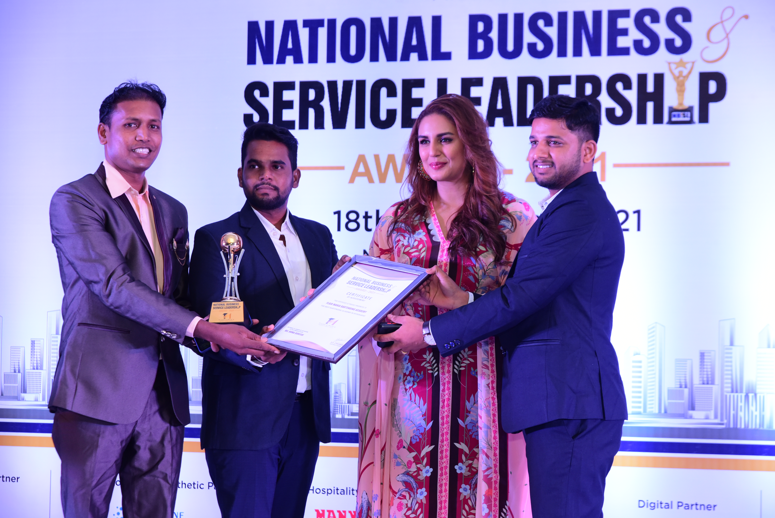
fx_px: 1981
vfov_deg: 14.9
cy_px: 259
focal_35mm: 92
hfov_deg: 22.1
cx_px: 388
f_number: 6.3
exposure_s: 1/200
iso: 2500
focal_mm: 92
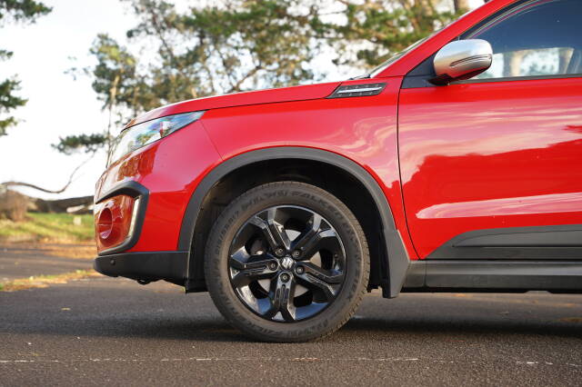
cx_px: 291
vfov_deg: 19.4
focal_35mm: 70
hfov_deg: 28.9
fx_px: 1131
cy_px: 194
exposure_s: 1/80
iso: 200
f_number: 4
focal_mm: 70
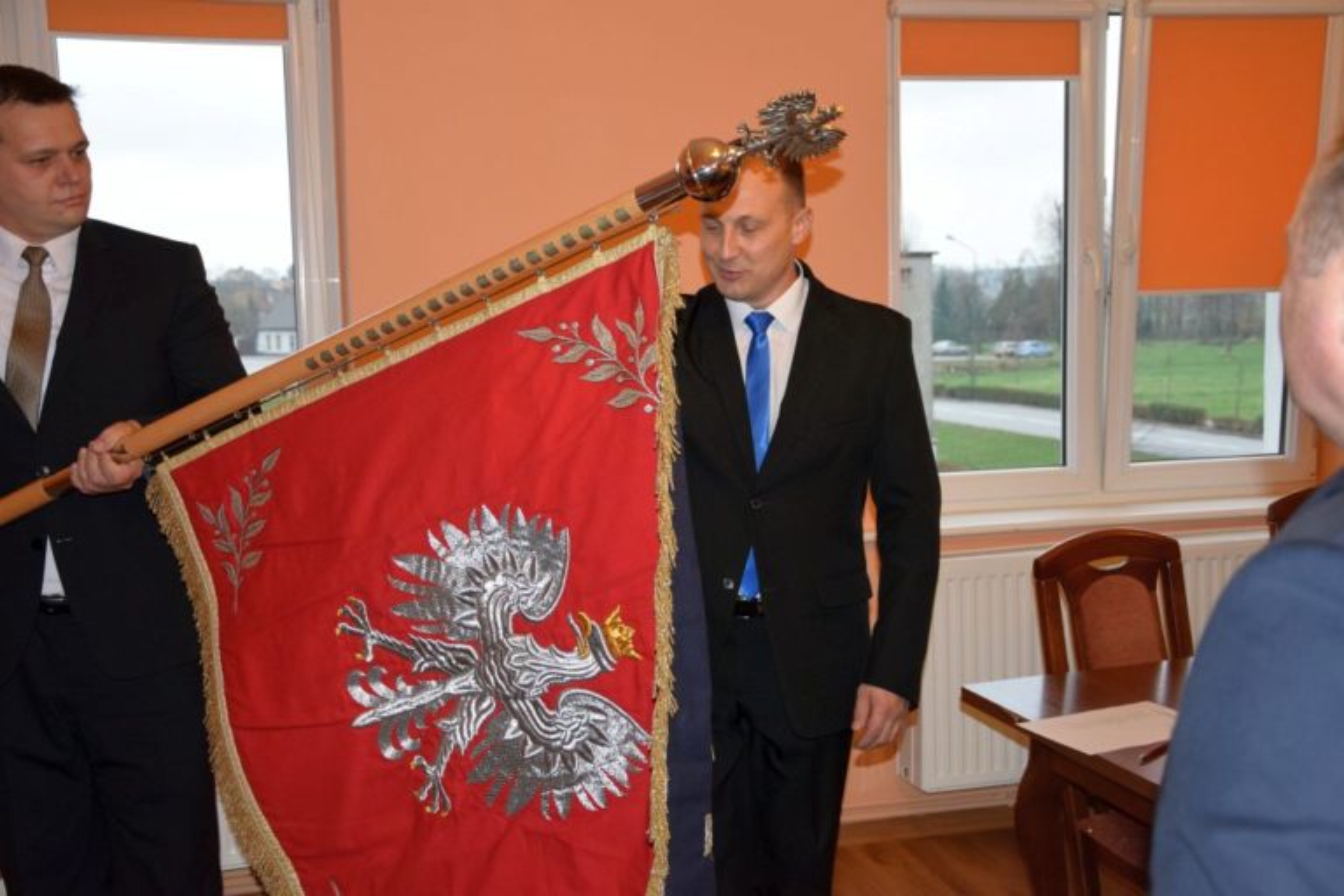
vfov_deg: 29.9
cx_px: 672
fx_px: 1680
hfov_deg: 43.6
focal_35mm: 45
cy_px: 448
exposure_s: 1/60
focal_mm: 30
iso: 1000
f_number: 4.2
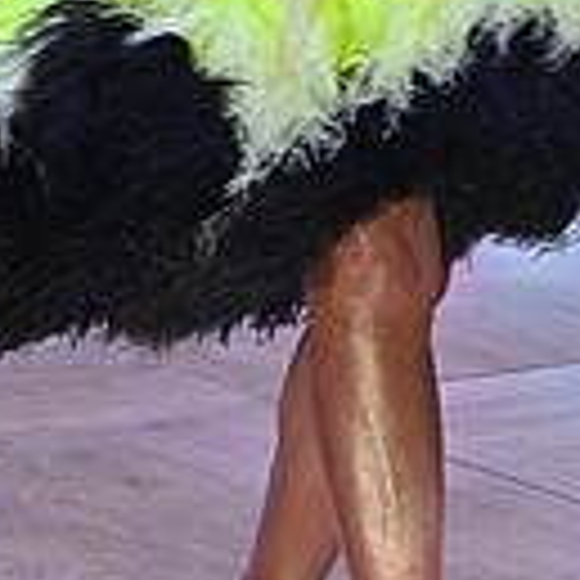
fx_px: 4000
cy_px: -202
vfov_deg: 8.2
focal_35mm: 211
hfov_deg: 8.3
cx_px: 20
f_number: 11
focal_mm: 55
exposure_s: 1/200
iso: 1250
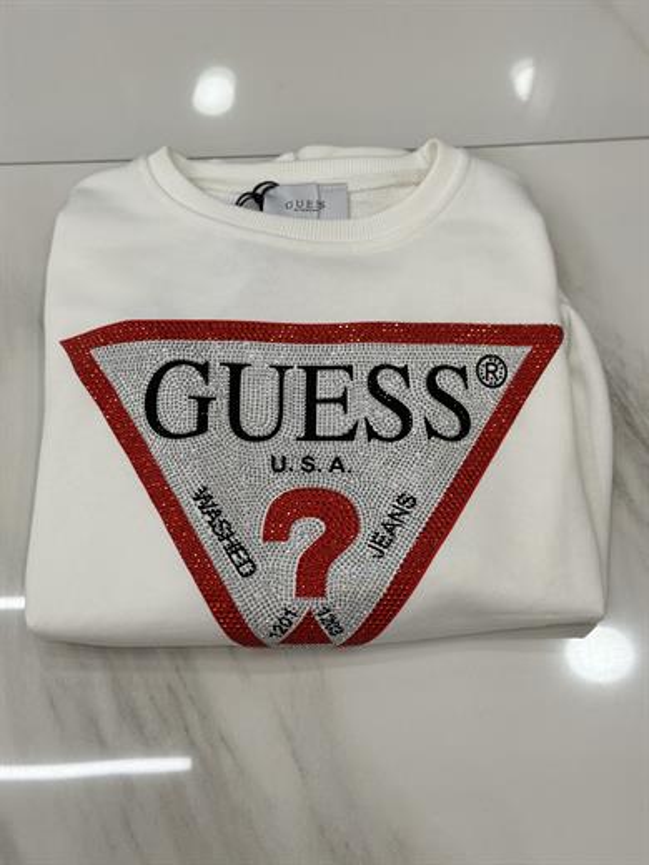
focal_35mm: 48
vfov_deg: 39.7
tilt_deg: -69.8
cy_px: 432
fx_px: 1200
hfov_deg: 30.3
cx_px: 324
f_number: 1.78
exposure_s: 1/141
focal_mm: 6.86
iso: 64
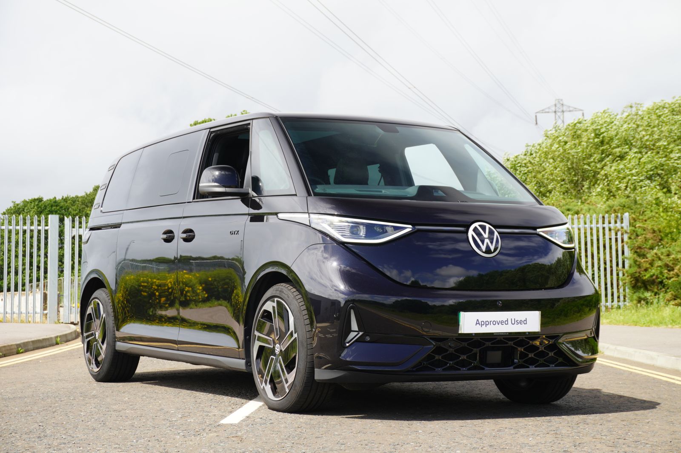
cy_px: 226
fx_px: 1191
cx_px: 340
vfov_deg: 21.5
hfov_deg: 31.9
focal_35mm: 63
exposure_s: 1/100
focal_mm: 42
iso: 100
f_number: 7.1
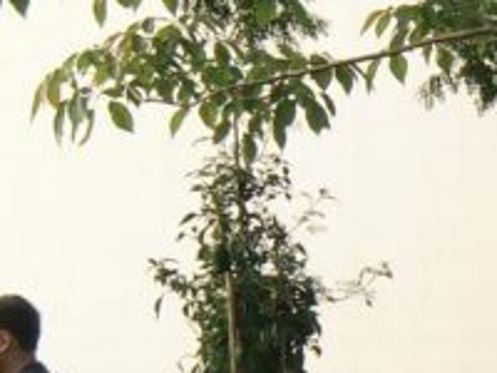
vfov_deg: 6.1
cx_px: 457
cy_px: 0
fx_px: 3460
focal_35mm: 241
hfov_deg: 8.2
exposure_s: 1/100
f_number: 4
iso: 64
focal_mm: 8.4
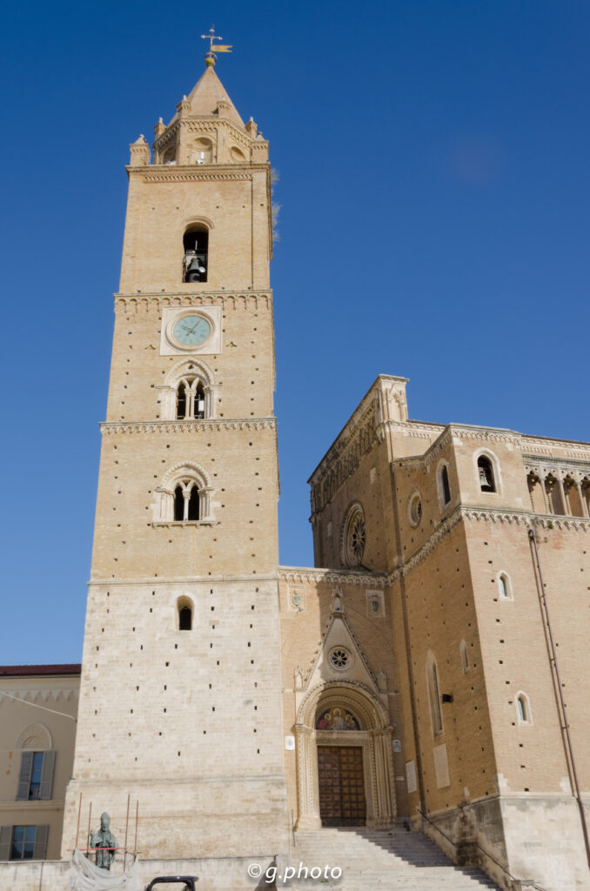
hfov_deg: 39.8
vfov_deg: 57.3
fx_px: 815
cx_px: 295
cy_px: 446
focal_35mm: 33
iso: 160
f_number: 11
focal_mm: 22
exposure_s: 1/250
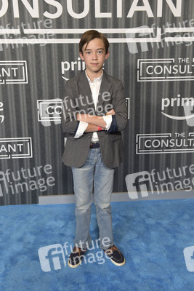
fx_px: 323
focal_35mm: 40
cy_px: 146
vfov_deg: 48.4
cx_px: 97
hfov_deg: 33.4
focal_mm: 40
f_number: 6.3
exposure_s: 1/250
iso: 2500
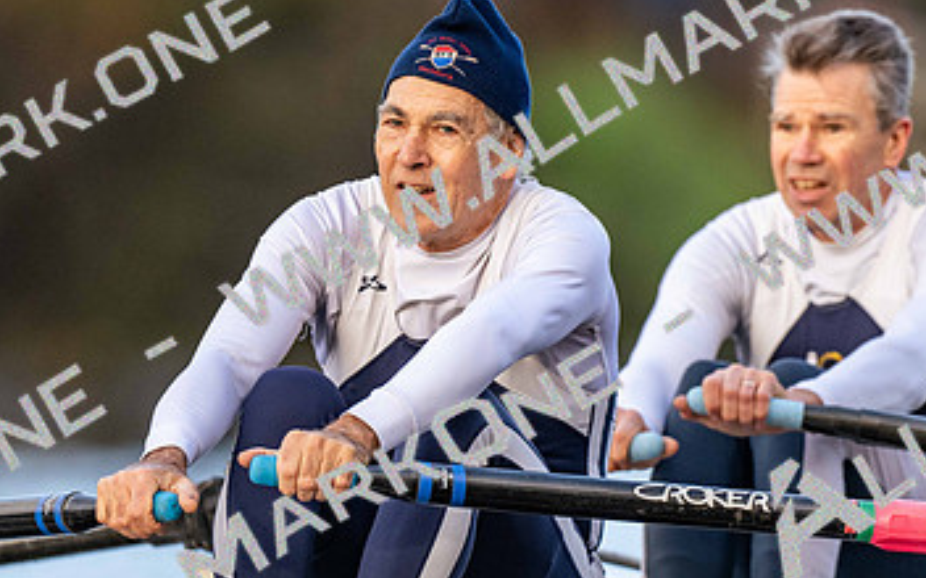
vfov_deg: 1.3
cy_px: 335
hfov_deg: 2.1
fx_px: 25413
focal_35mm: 1007
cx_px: 545
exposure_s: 1/2500
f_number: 4
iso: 1800
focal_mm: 600
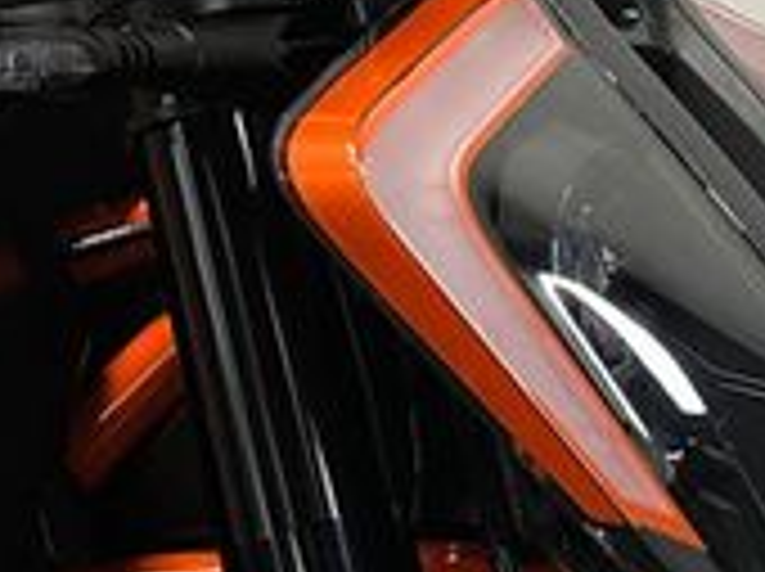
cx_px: 702
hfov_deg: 19.7
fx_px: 2163
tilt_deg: -9.7
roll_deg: +1.2
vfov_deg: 15.0
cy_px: 149
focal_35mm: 98
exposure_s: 1/50
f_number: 1.6
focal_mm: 5.1
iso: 80
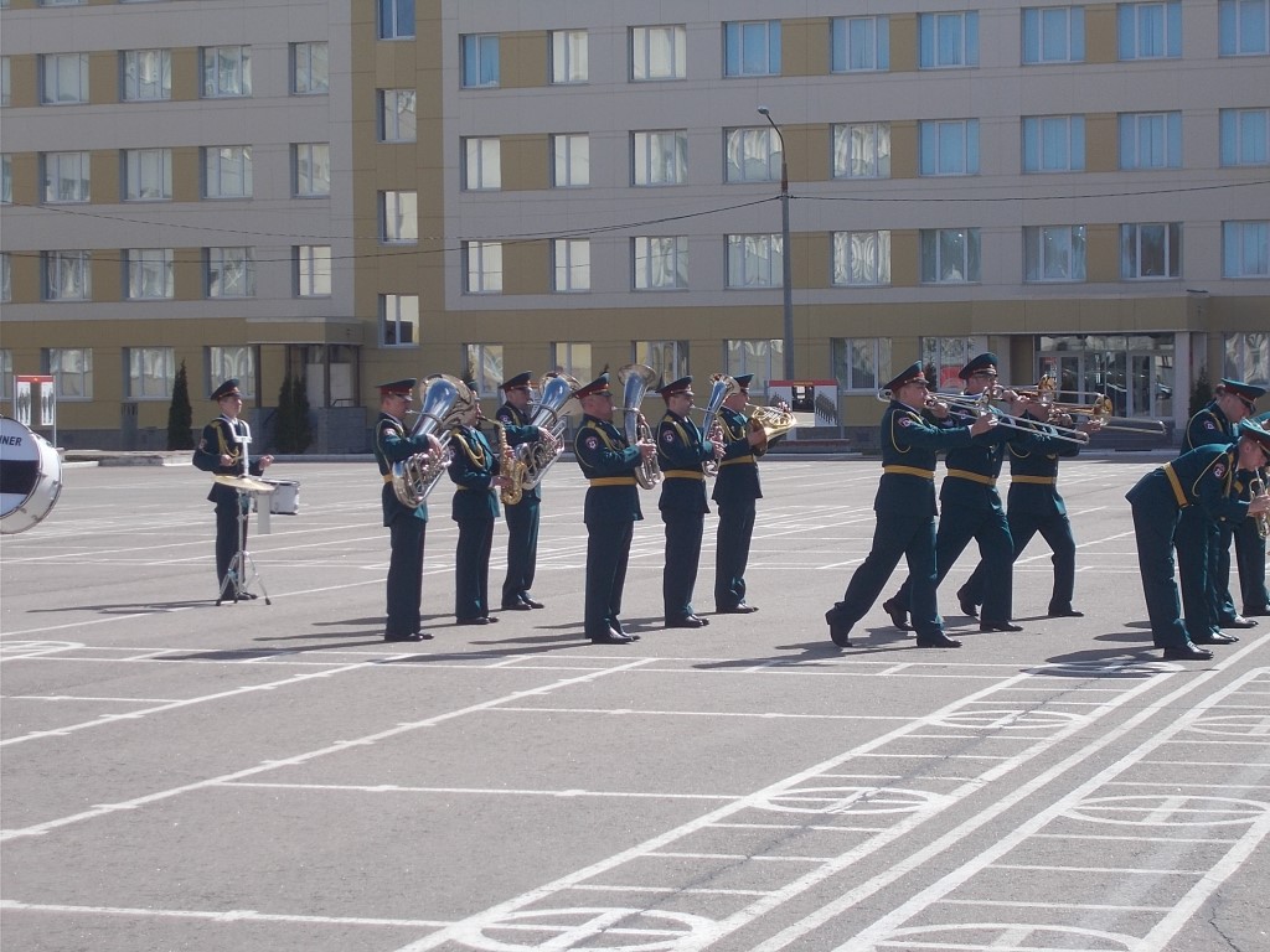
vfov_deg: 17.2
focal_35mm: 86
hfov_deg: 22.8
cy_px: 476
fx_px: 3155
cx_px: 635
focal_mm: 15.4
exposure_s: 1/320
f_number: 6.3
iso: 80
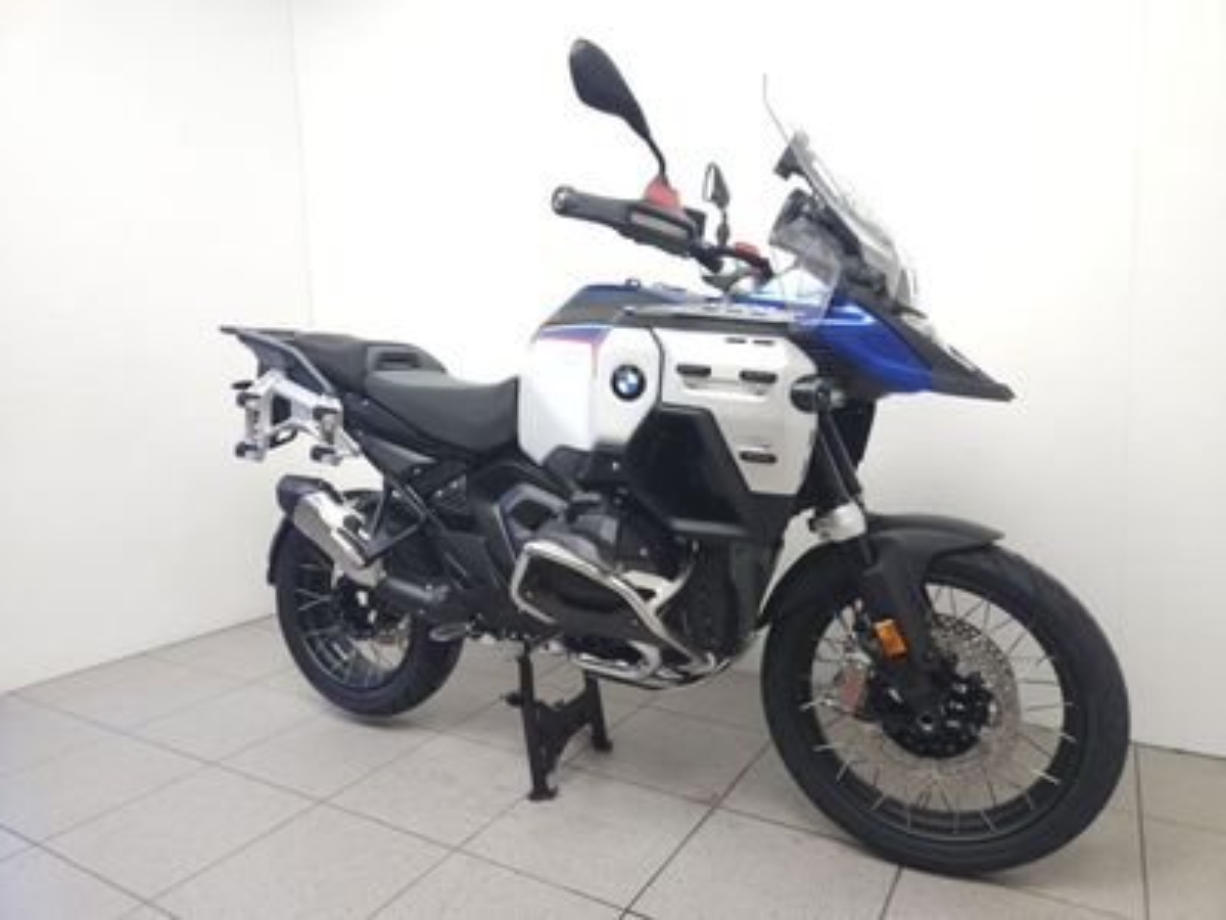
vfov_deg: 58.9
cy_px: 460
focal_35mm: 23
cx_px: 613
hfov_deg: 73.9
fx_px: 815
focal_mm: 5.4
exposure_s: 1/100
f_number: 1.8
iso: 125
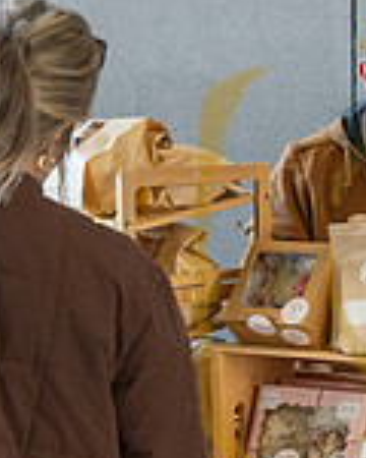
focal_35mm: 134
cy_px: 337
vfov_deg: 14.3
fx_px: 1814
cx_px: 451
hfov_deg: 11.3
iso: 1250
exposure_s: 1/125
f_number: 4
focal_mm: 37
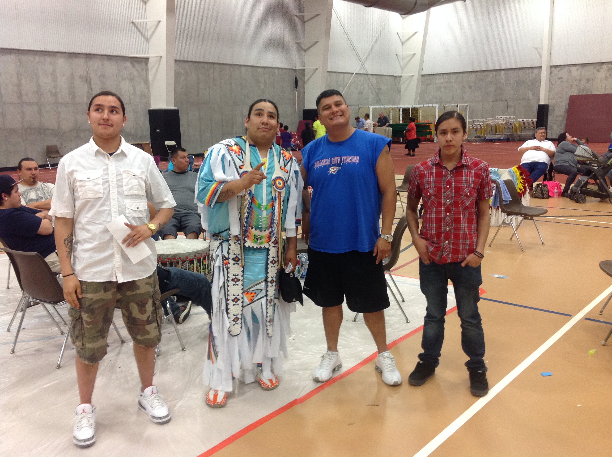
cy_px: 228
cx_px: 306
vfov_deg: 40.6
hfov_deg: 52.7
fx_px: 618
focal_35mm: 35
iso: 125
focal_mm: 4.28
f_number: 2.4
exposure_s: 1/15
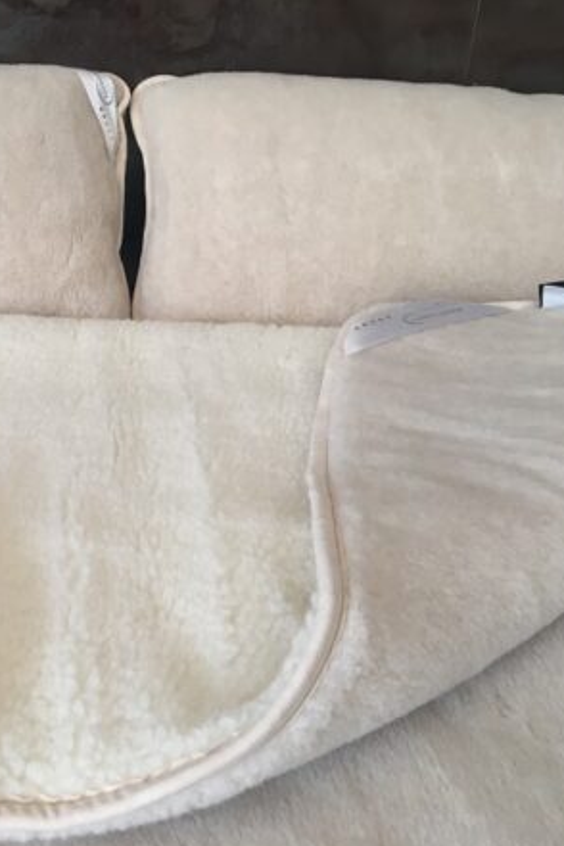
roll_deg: -2.5
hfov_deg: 31.9
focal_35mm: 41
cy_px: 428
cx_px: 125
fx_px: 963
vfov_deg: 47.4
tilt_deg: -26.3
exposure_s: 1/33
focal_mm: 4.15
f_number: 2.2
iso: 64
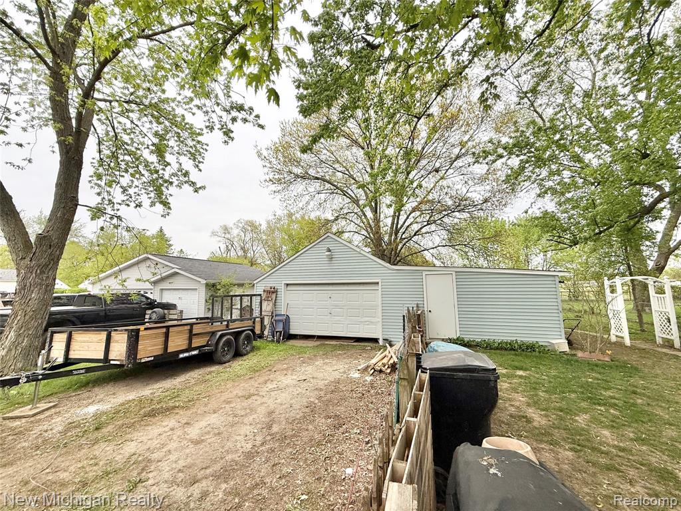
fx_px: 275
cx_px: 340
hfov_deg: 102.1
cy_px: 256
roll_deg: +0.6
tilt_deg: +6.1
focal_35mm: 14
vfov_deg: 85.7
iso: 50
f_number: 2.2
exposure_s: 1/324
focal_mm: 2.22
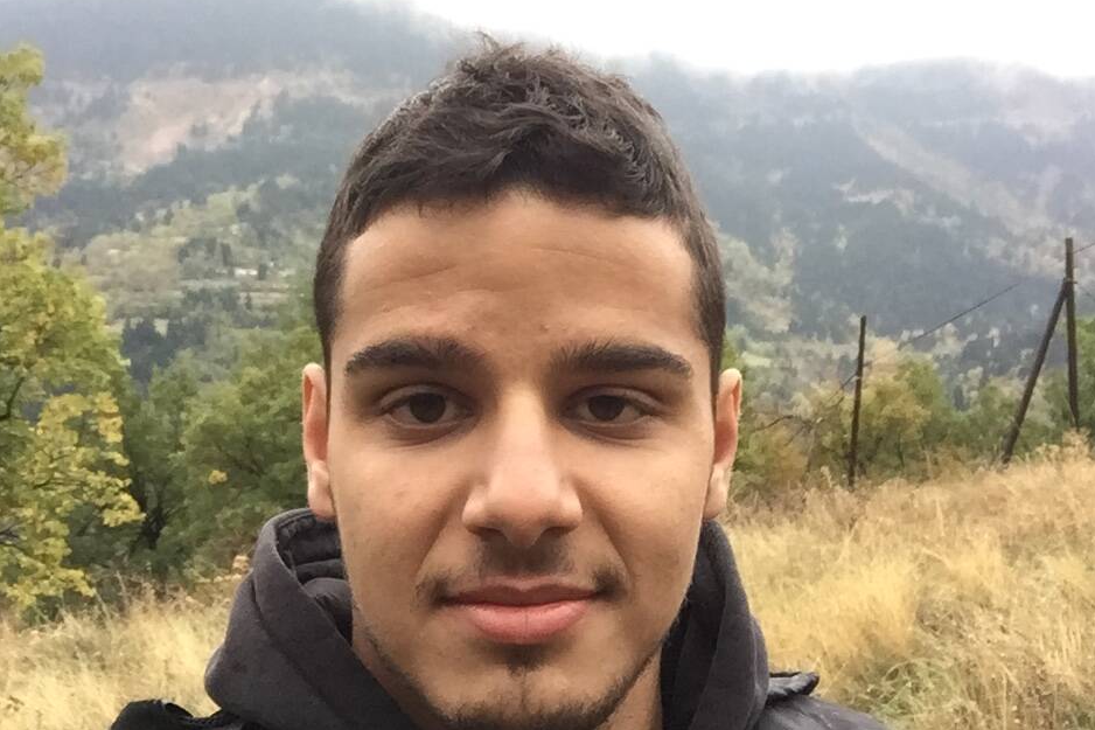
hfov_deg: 44.5
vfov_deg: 30.3
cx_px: 540
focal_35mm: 44
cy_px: 246
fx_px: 1338
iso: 50
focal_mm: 2.65
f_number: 2.2
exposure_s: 1/33
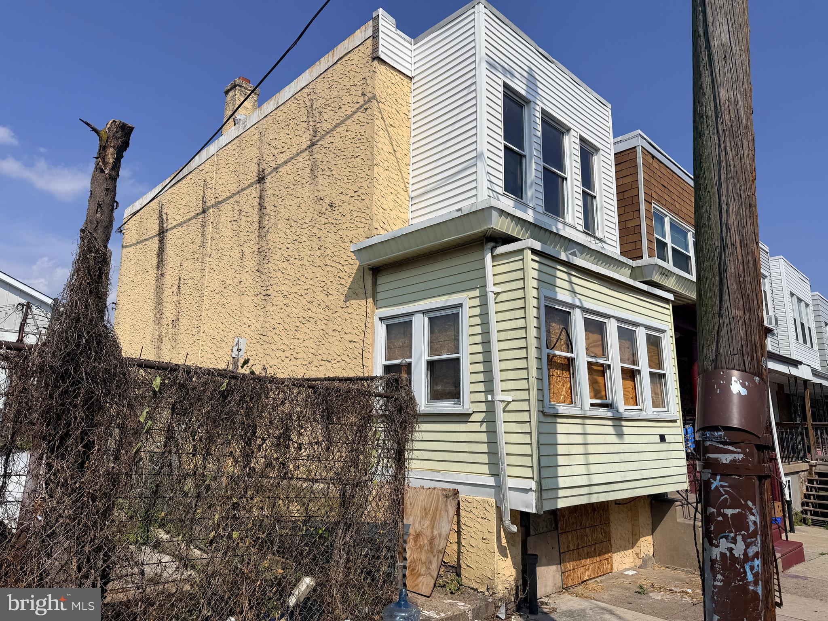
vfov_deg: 56.8
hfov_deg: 71.6
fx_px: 574
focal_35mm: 24
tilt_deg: +11.9
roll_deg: -0.1
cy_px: 310
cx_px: 414
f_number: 1.78
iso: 80
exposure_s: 1/10309
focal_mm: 6.76
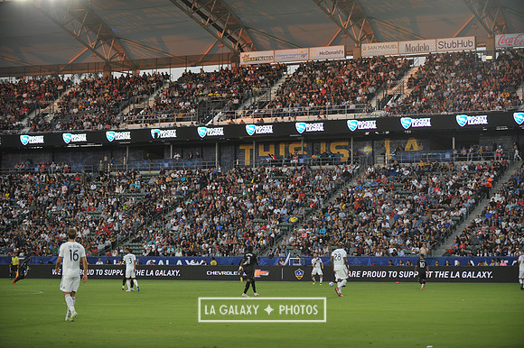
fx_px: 1426
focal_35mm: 98
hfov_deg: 20.8
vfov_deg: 13.9
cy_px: 174
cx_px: 262
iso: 640
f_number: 2.8
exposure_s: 1/800
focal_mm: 98
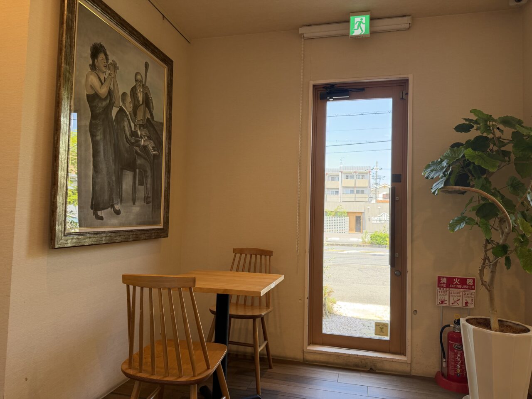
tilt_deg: +3.5
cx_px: 266
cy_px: 200
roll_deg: -1.1
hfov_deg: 71.6
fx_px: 369
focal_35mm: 24
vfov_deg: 56.8
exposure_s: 1/204
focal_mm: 6.76
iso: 125
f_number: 1.78
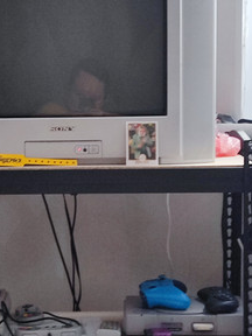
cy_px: 215
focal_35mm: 64
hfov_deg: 22.8
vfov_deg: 30.1
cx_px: 86
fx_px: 621
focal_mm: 5.59
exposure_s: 1/33
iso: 806
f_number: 1.88
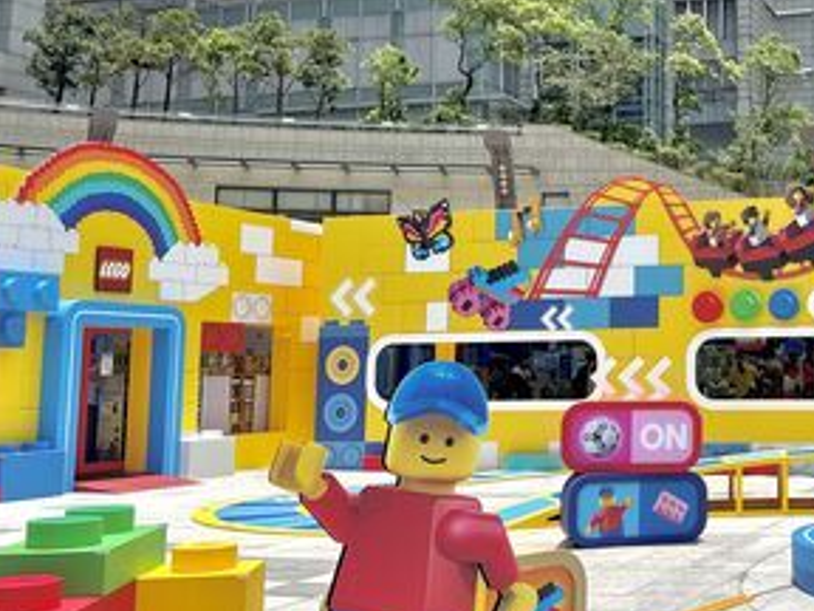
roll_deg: -0.2
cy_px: 223
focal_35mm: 50
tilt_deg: +7.2
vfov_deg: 29.0
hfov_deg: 35.3
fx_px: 1176
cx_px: 777
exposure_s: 1/7092
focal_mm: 6.76
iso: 80
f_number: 1.78
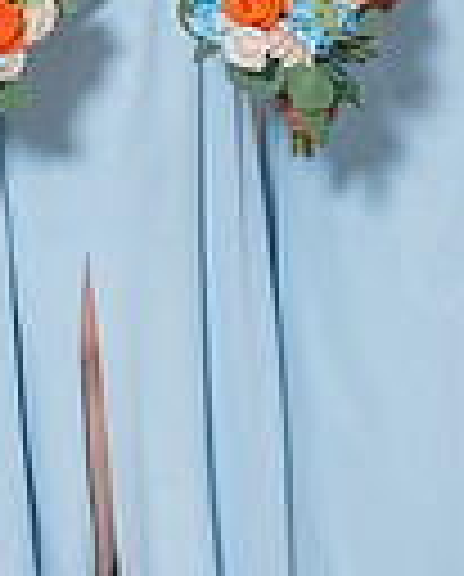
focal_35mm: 178
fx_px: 3045
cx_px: -563
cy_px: -173
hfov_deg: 8.2
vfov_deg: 10.6
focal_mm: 42
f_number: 4.5
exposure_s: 1/160
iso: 640
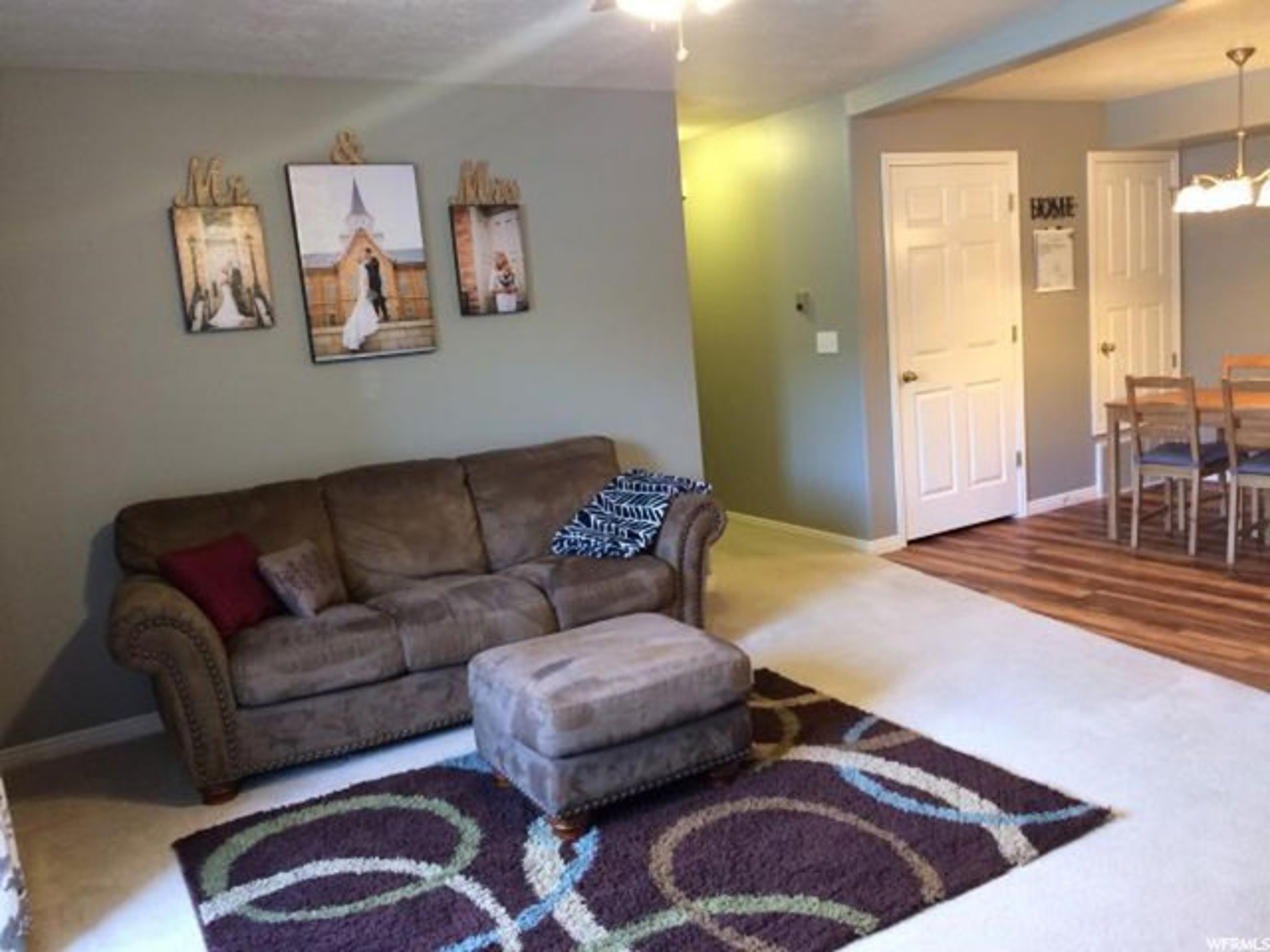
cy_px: 476
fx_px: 1064
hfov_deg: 61.7
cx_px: 635
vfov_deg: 48.2
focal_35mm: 29
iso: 200
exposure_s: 1/30
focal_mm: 4.15
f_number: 2.2
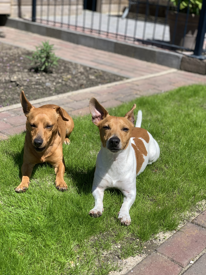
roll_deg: -5.9
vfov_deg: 36.8
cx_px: 103
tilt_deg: -21.2
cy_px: 138
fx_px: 413
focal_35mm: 52
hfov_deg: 28.0
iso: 16
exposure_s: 1/1043
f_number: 2.4
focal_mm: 6
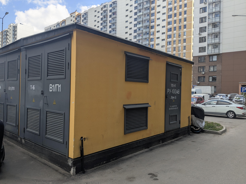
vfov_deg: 51.4
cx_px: 123
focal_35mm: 27
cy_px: 92
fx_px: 192
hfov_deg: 65.3
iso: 33
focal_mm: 4.38
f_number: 1.73
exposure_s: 1/935
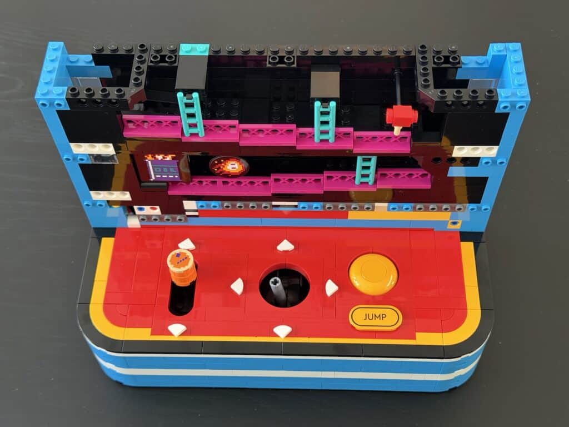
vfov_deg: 30.3
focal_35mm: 48
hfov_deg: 39.7
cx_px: 284
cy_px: 214
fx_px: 789
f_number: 1.78
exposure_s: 1/40
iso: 400
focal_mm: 6.76
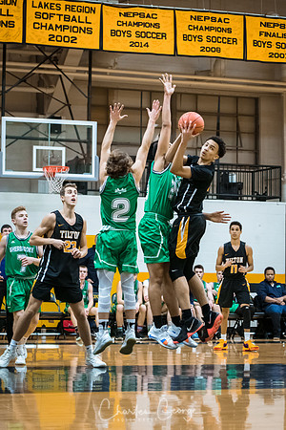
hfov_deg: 12.2
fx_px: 1341
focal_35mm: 112
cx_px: 143
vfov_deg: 18.2
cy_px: 215
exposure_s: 1/400
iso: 3200
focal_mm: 75
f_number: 2.8
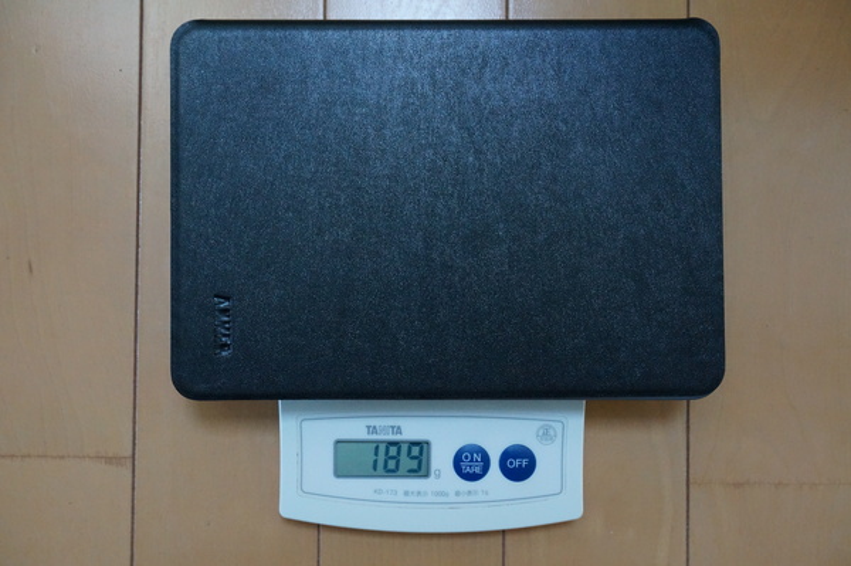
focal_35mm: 44
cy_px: 283
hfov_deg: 45.0
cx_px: 426
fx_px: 1027
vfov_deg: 30.8
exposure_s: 1/30
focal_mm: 29
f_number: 9
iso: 3200
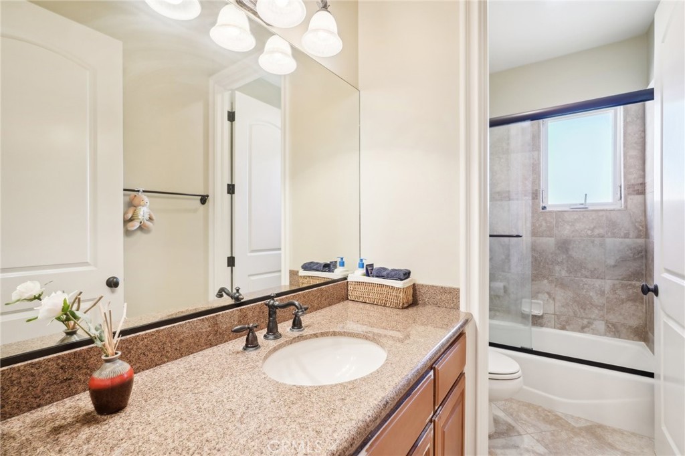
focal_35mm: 16
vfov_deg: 73.7
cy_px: 228
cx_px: 342
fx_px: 304
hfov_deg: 96.8
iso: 400
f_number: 8
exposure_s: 1/8
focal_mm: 16
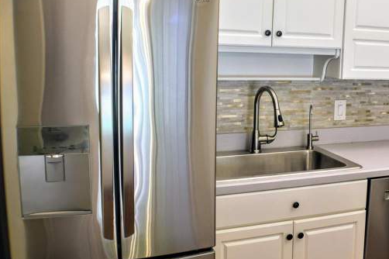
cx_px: 303
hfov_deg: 32.7
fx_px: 646
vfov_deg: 22.6
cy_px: 111
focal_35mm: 60
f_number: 4.5
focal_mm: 25
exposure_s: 1/80
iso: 400
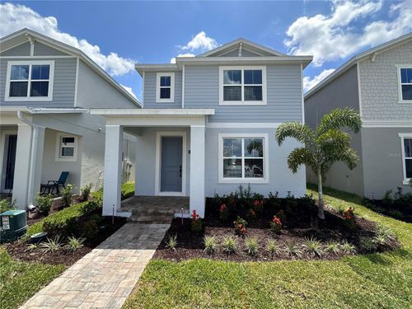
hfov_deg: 102.1
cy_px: 154
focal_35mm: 14
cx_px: 206
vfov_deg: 85.7
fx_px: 167
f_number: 2.2
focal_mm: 2.22
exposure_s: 1/1553
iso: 50
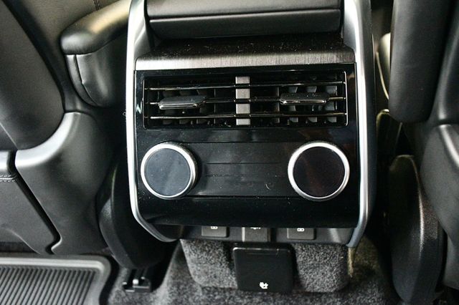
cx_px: 230
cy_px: 152
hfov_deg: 49.6
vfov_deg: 34.2
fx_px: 497
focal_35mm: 39
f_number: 3.8
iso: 12800
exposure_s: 1/20
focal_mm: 26
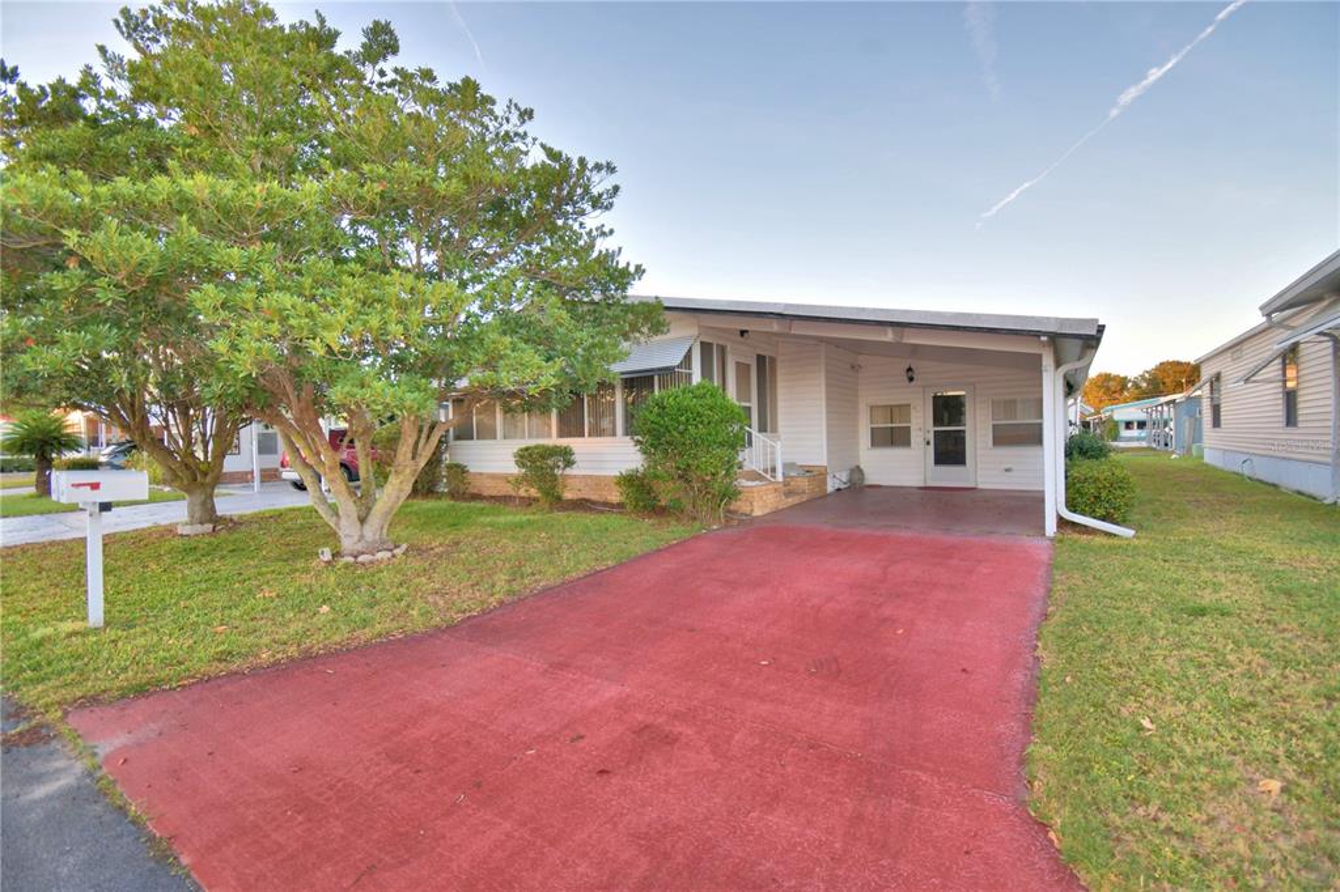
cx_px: 670
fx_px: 558
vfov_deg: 77.3
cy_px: 446
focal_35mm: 15
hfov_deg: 100.4
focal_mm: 10
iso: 110
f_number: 4.5
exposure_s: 1/60
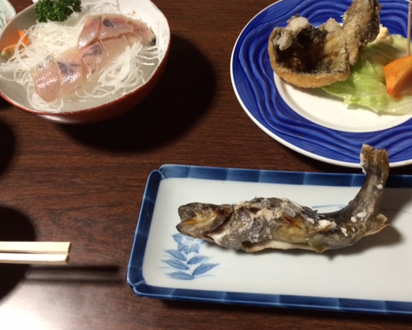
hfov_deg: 54.1
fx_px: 402
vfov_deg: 44.5
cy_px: 161
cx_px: 227
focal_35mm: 33
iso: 200
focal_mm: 4.12
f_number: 2.2
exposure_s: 1/30
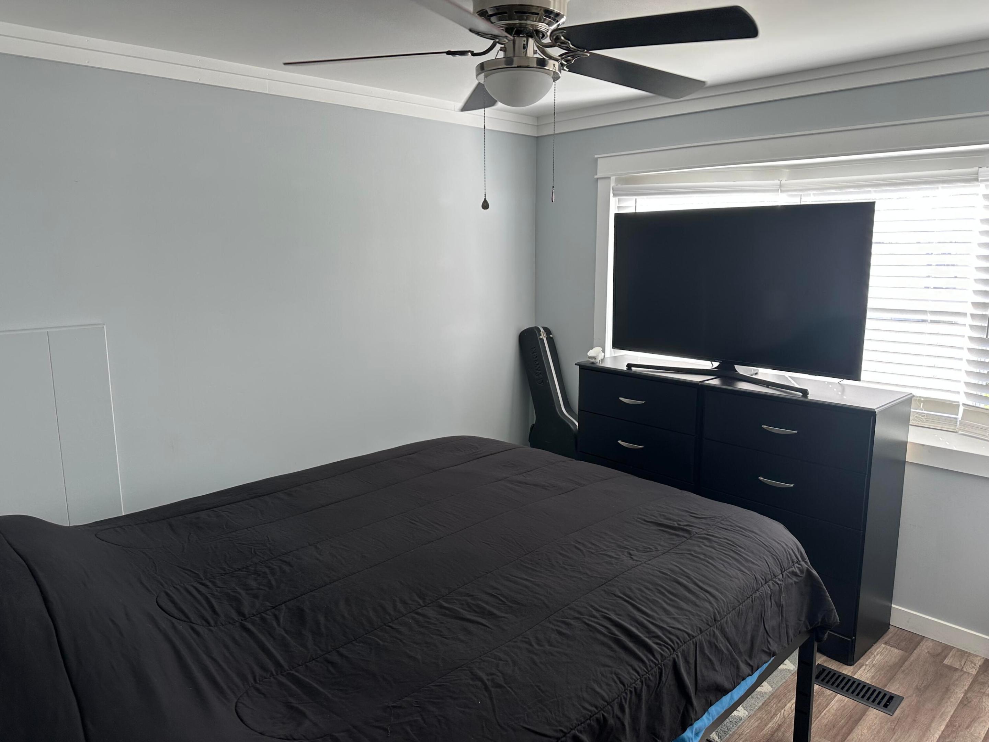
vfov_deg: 56.8
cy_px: 371
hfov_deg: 71.6
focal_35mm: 24
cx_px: 494
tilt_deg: -9.7
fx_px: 686
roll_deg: +0.3
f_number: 1.78
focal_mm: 6.86
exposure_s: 1/120
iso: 80
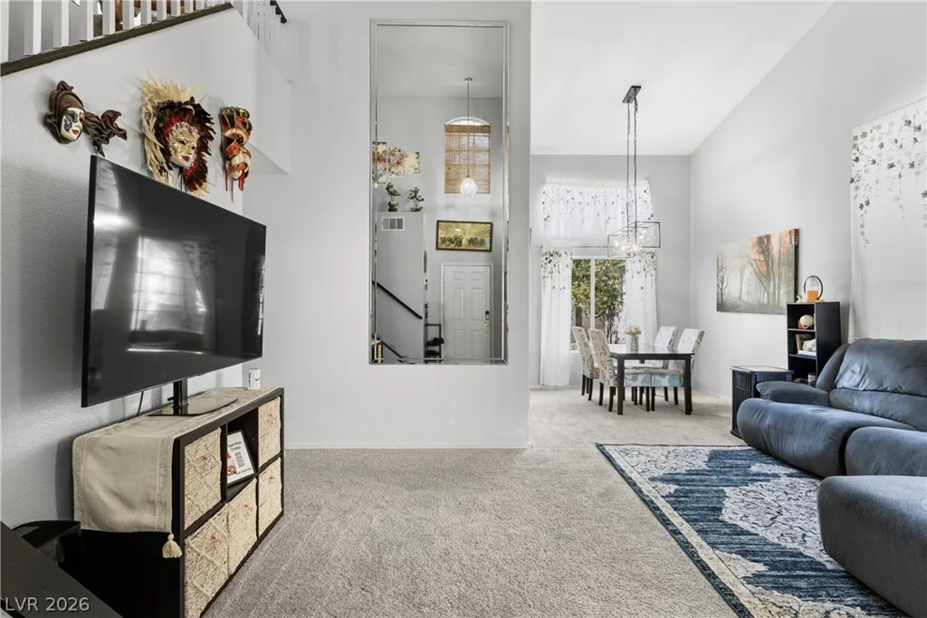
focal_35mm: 19
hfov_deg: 86.9
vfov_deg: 64.6
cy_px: 309
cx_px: 464
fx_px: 489
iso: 400
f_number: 8
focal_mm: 19
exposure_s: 1/10
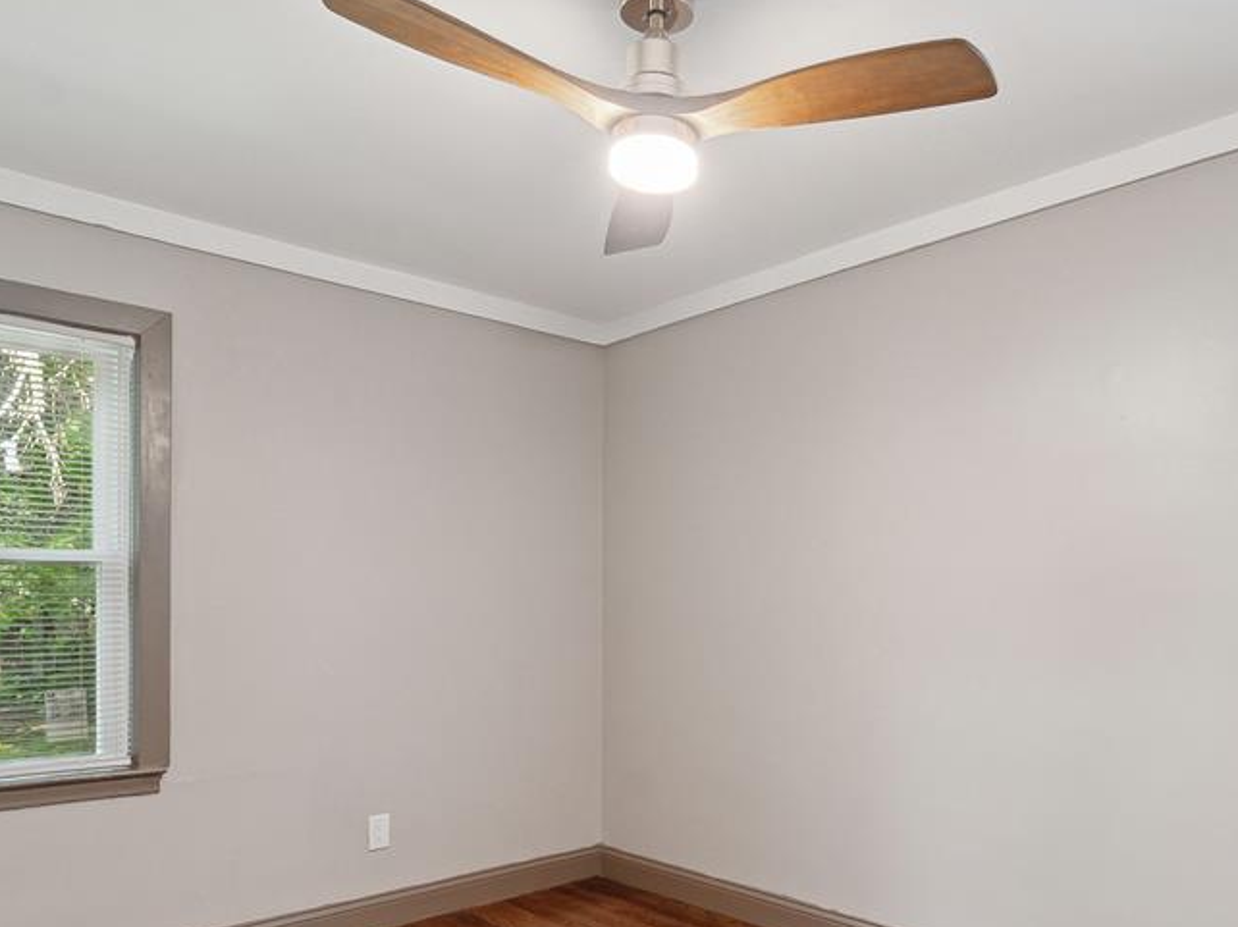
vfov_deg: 57.7
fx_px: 822
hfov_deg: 73.3
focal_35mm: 23
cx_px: 735
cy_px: 607
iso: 400
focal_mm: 10
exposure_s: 1/6
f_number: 8
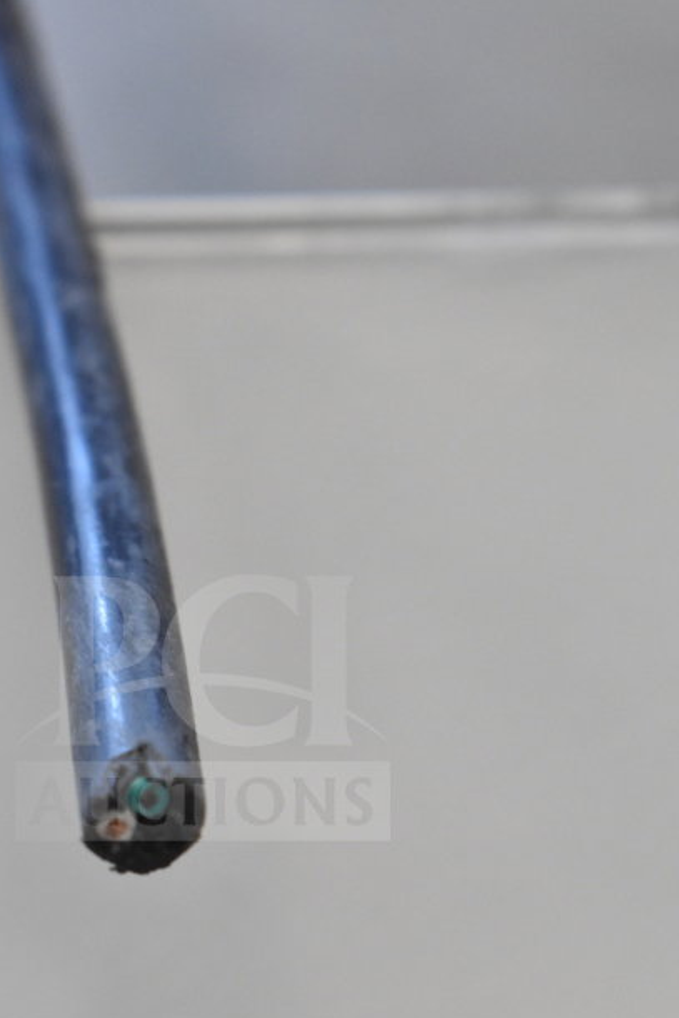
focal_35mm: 124
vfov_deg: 16.5
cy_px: 708
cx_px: 202
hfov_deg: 11.1
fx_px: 3499
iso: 3200
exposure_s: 1/100
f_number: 5.6
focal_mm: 55
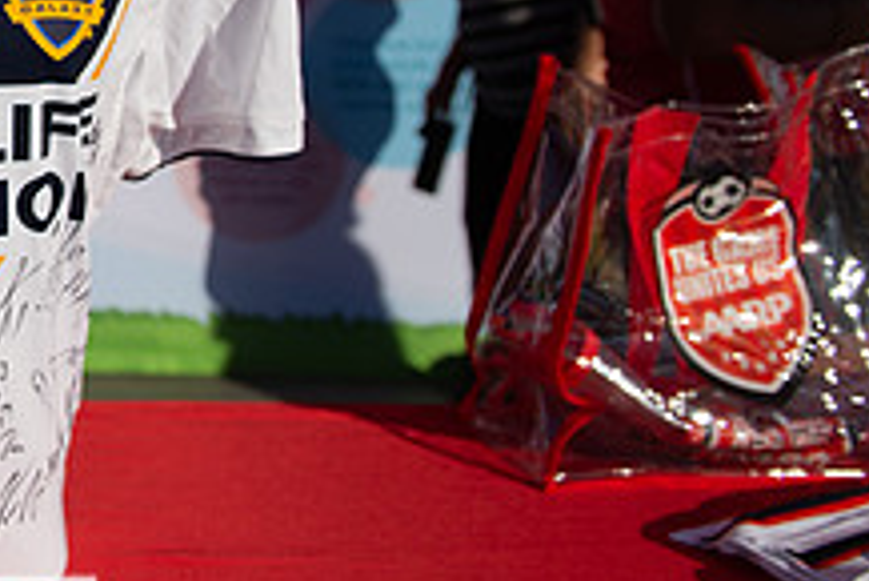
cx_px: -188
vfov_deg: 20.7
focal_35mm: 64
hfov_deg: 27.4
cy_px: 30
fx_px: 1546
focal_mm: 24
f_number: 4
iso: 140
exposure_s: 1/4000
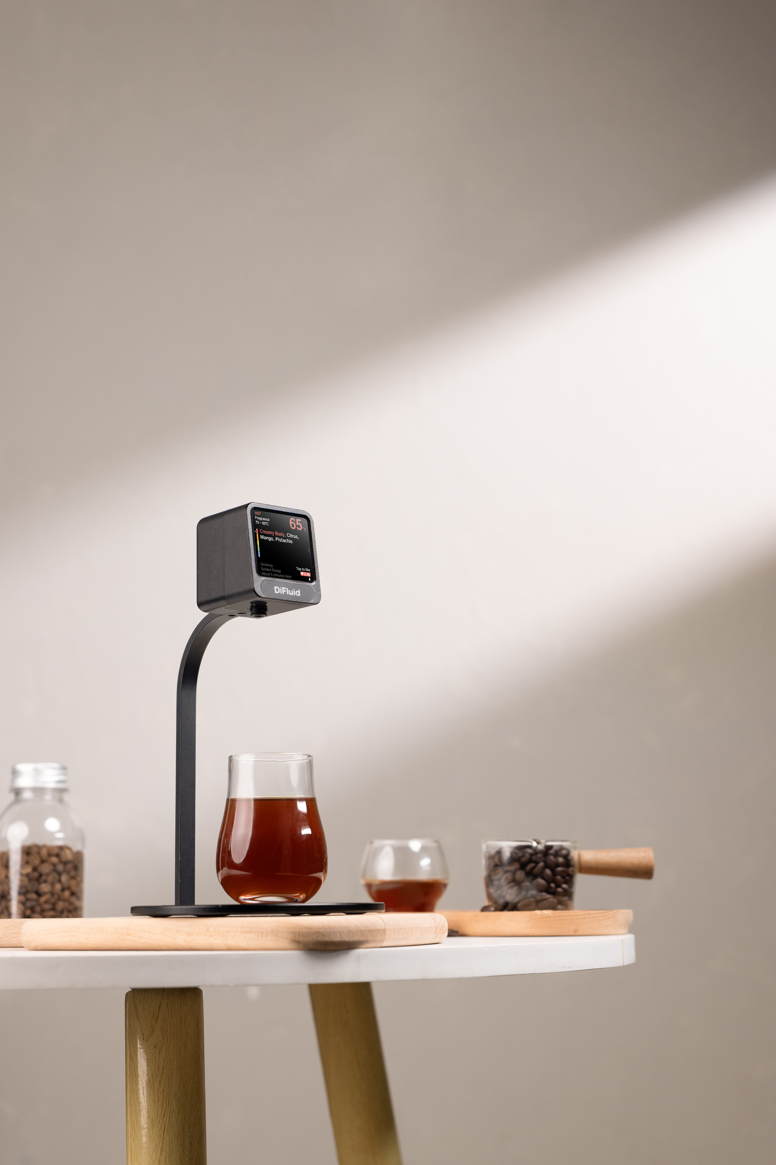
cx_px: 388
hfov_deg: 23.0
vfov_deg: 33.9
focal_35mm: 59
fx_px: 1908
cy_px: 582
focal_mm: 59
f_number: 5
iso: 640
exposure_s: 1/100
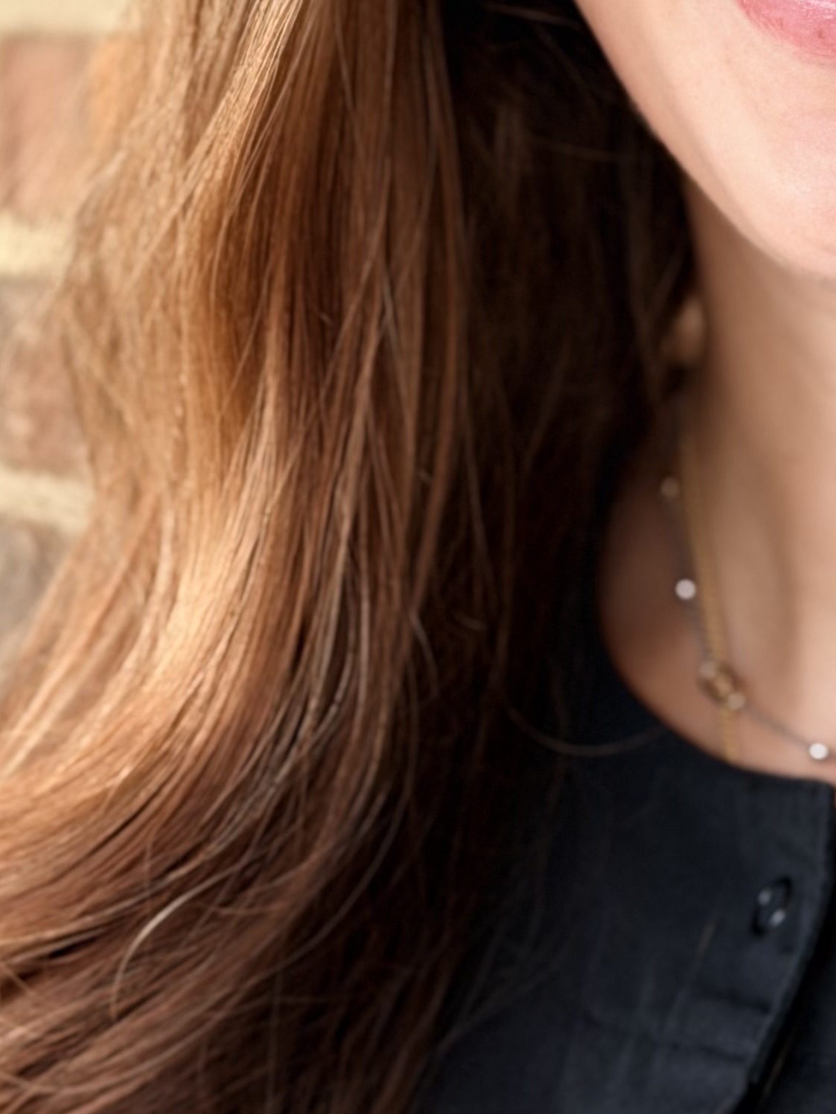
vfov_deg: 14.9
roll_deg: -1.5
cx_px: 986
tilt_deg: +0.7
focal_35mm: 130
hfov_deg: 11.2
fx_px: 4186
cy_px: -24
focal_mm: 6.76
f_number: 1.78
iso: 50
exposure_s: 1/121
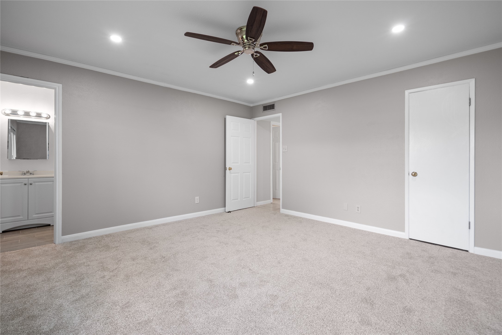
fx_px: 223
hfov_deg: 96.7
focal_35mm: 16
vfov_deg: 73.7
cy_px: 168
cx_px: 251
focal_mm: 16
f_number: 7.1
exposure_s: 1/10
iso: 800
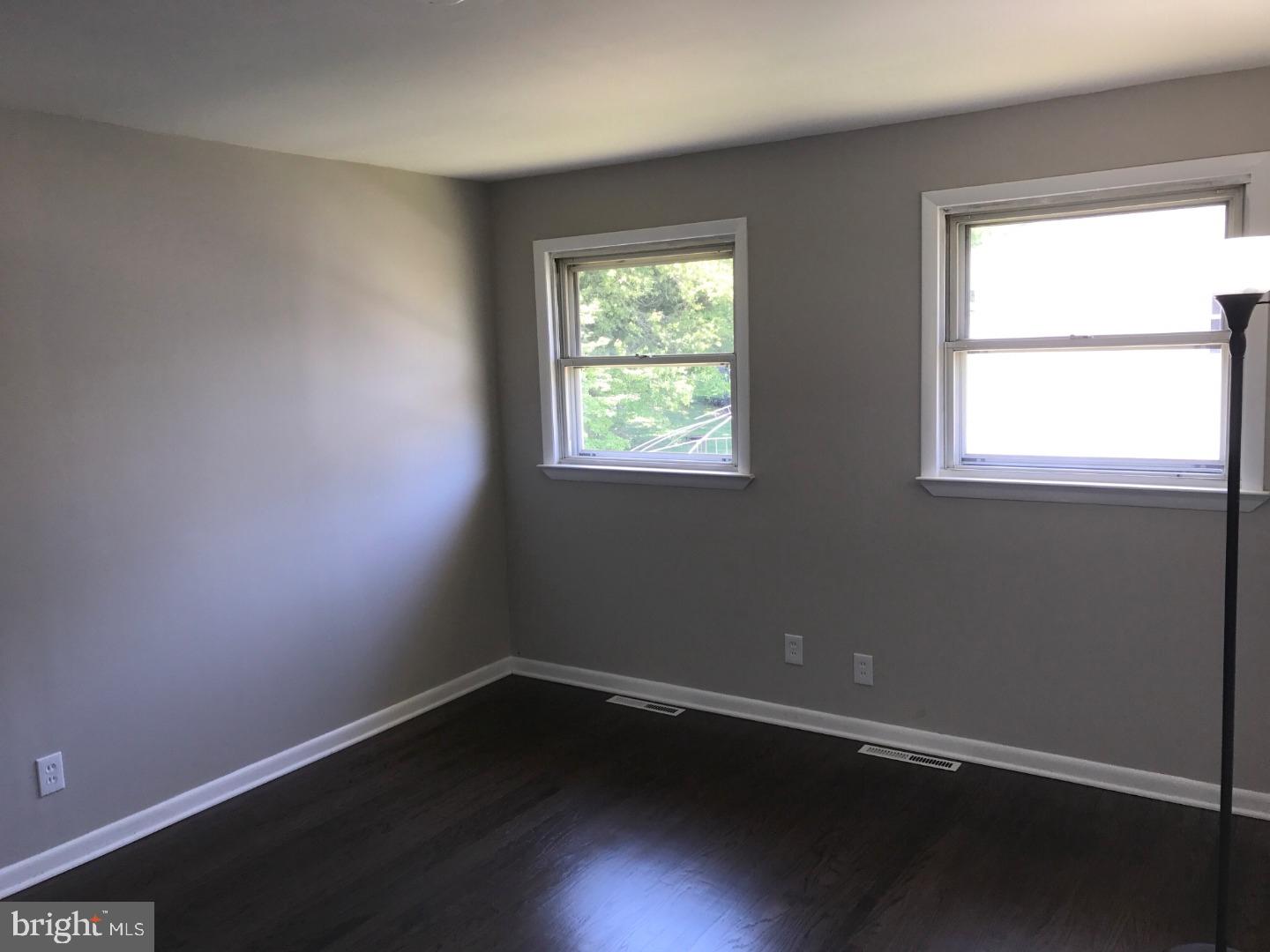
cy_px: 476
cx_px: 635
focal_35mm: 28
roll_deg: +1.3
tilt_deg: -7.3
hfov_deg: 63.4
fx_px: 1027
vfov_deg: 49.7
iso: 20
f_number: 1.8
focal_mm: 3.99
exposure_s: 1/47
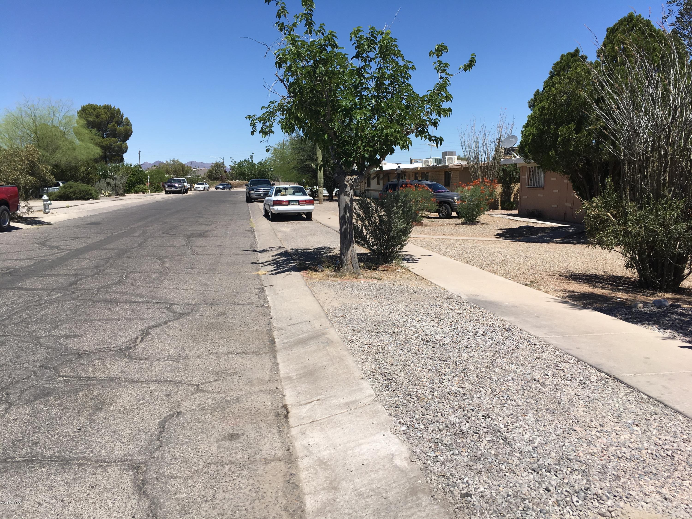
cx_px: 346
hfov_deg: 61.7
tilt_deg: -7.9
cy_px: 260
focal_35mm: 29
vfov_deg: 48.2
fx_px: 580
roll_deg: -1.7
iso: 25
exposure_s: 1/2024
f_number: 2.2
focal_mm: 4.15
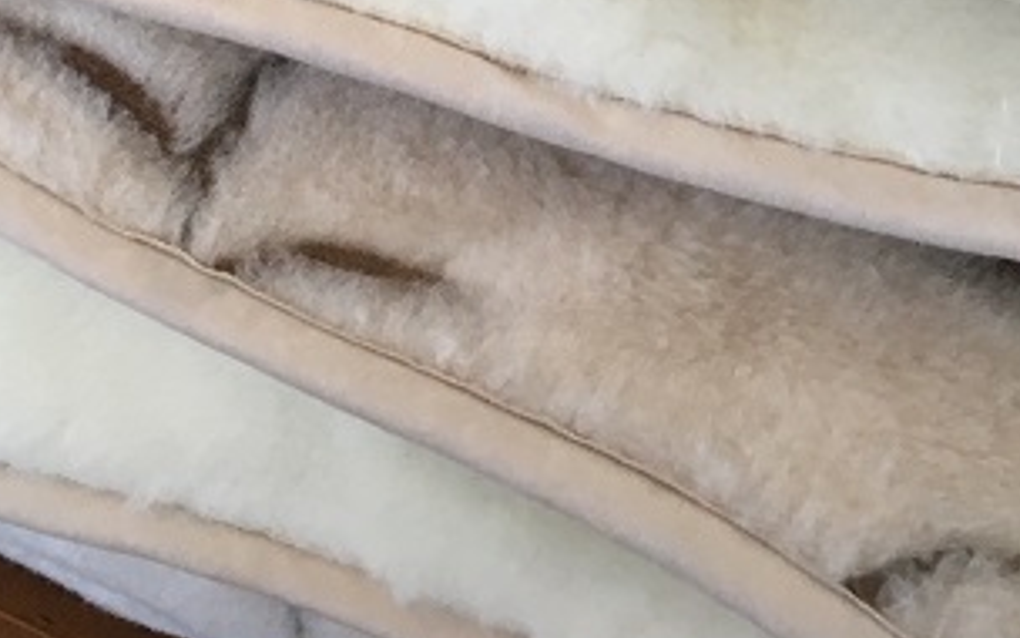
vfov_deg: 15.0
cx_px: 483
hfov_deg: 25.5
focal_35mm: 81
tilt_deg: -45.8
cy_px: -306
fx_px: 2252
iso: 40
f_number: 2.2
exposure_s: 1/33
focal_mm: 4.15
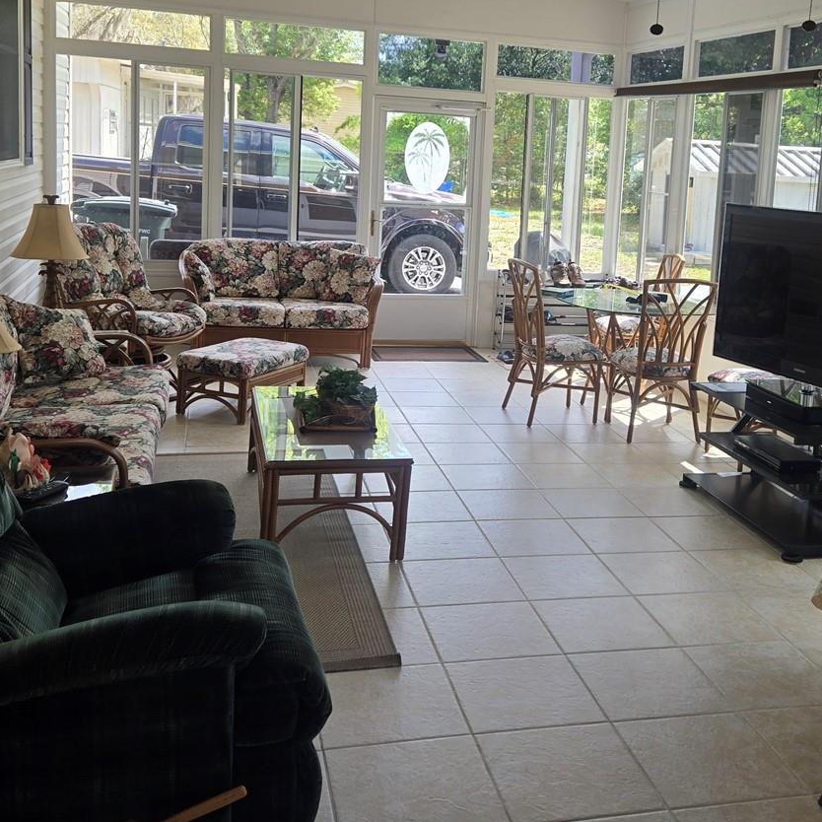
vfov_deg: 42.3
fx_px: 1048
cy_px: 283
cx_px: 537
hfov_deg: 42.4
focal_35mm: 39
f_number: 1.8
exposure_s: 1/180
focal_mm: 5.4
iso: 32
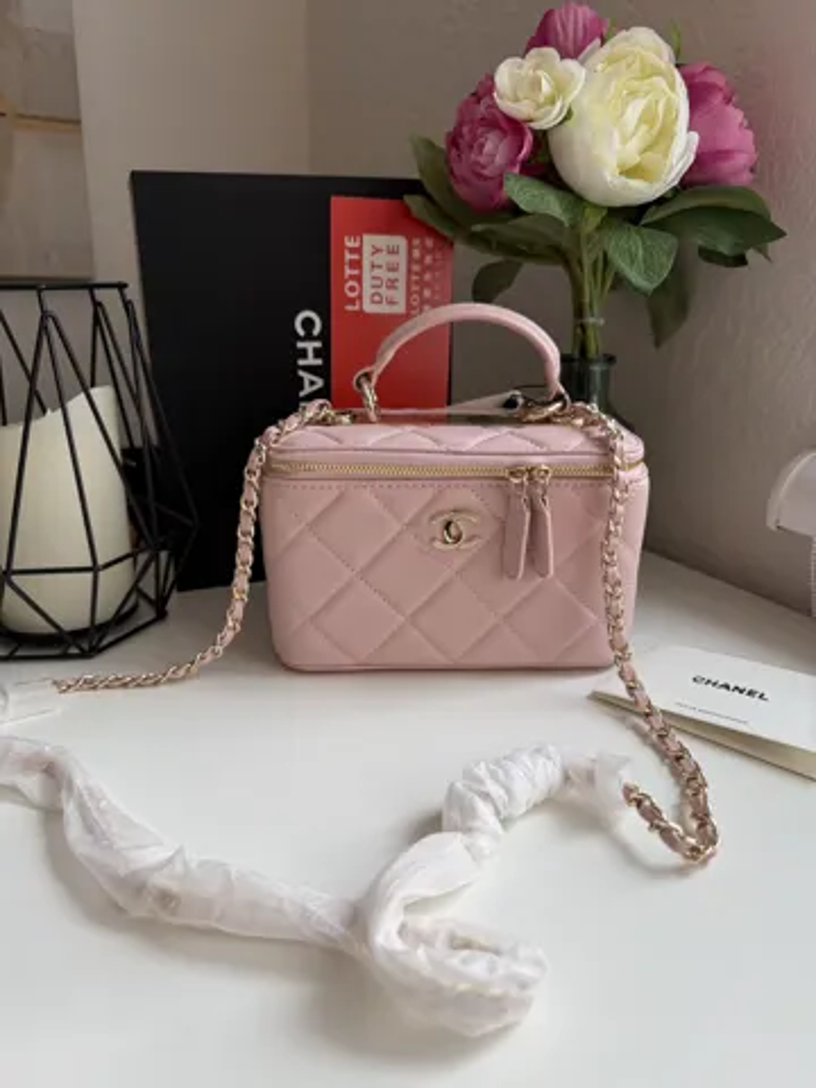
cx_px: 408
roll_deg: -0.3
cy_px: 544
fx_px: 754
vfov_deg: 71.6
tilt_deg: -19.1
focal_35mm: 24
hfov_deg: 56.8
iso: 160
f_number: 1.78
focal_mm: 6.76
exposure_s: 1/121
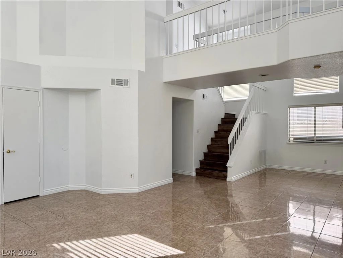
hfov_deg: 71.6
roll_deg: -0.8
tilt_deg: -0.1
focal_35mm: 24
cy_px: 129
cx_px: 172
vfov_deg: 56.8
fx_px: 238
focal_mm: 6.76
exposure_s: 1/188
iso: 100
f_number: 1.78
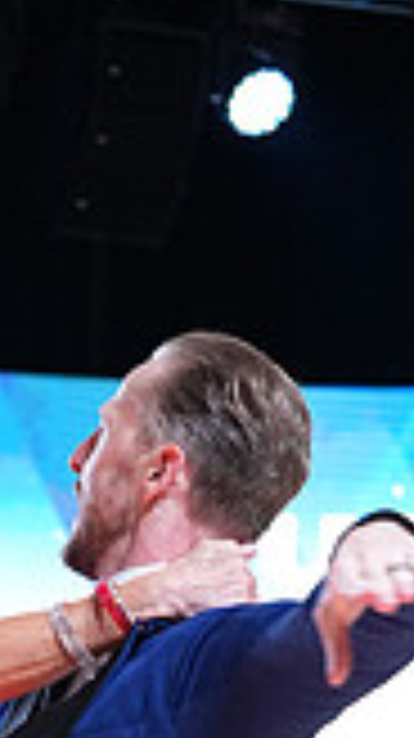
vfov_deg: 8.2
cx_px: -218
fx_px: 5085
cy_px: 1017
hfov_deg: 4.6
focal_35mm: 260
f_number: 4
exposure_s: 1/400
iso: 1600
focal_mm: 70
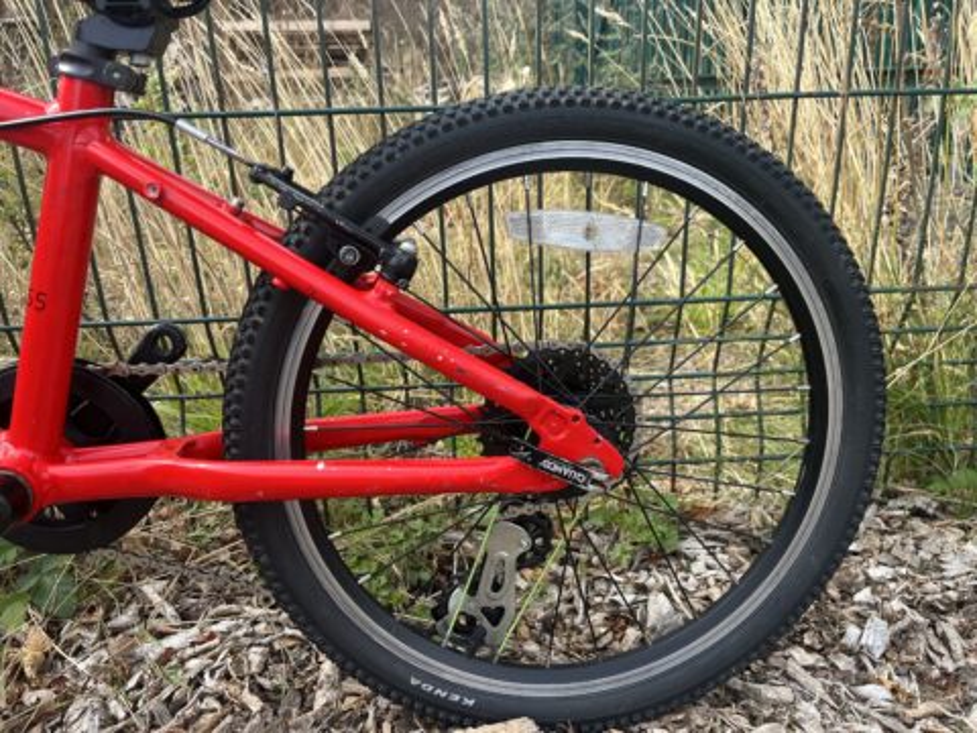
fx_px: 734
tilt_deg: -20.2
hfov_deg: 67.3
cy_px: 366
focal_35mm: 26
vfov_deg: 53.1
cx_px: 488
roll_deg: +2.5
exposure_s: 1/653
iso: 50
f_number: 1.6
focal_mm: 5.1
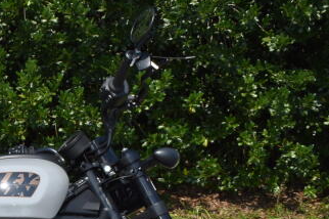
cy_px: 243
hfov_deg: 19.7
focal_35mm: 97
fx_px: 886
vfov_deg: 13.8
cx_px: -73
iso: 100
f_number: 14
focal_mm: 26
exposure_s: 1/200
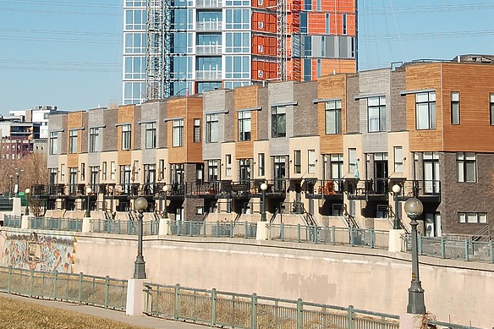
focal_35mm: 120
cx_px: 243
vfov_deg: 11.2
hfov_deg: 17.1
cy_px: -38
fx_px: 1646
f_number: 11
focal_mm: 52
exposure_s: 1/320
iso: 200
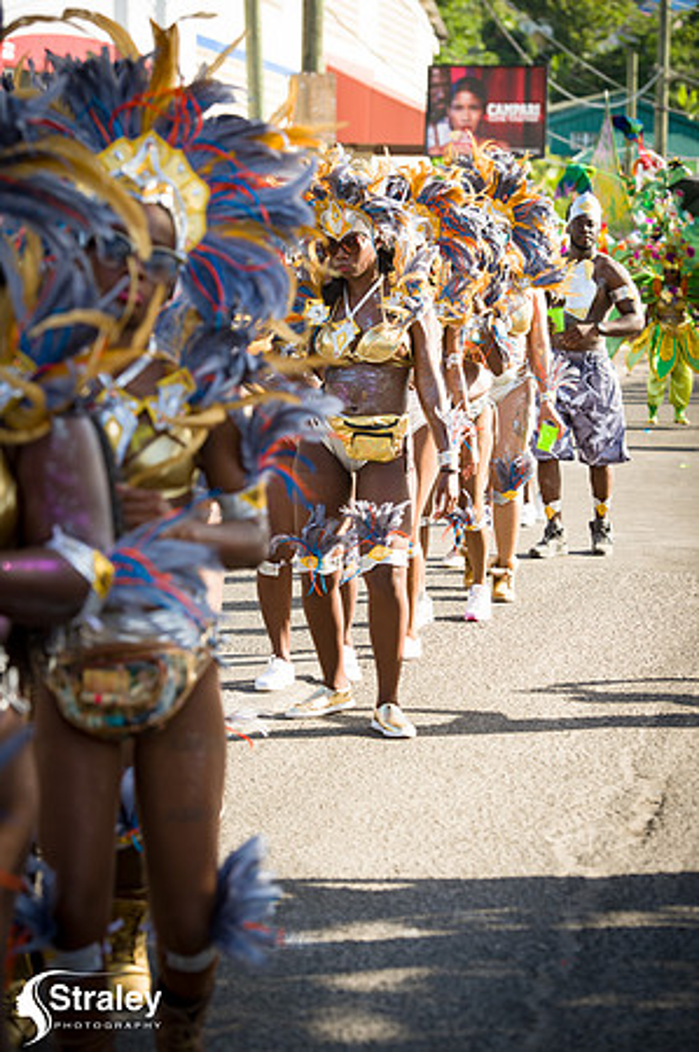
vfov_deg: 20.0
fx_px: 2977
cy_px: 526
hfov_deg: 13.4
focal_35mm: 102
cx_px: 350
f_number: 5.6
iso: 100
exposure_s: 1/200
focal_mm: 102
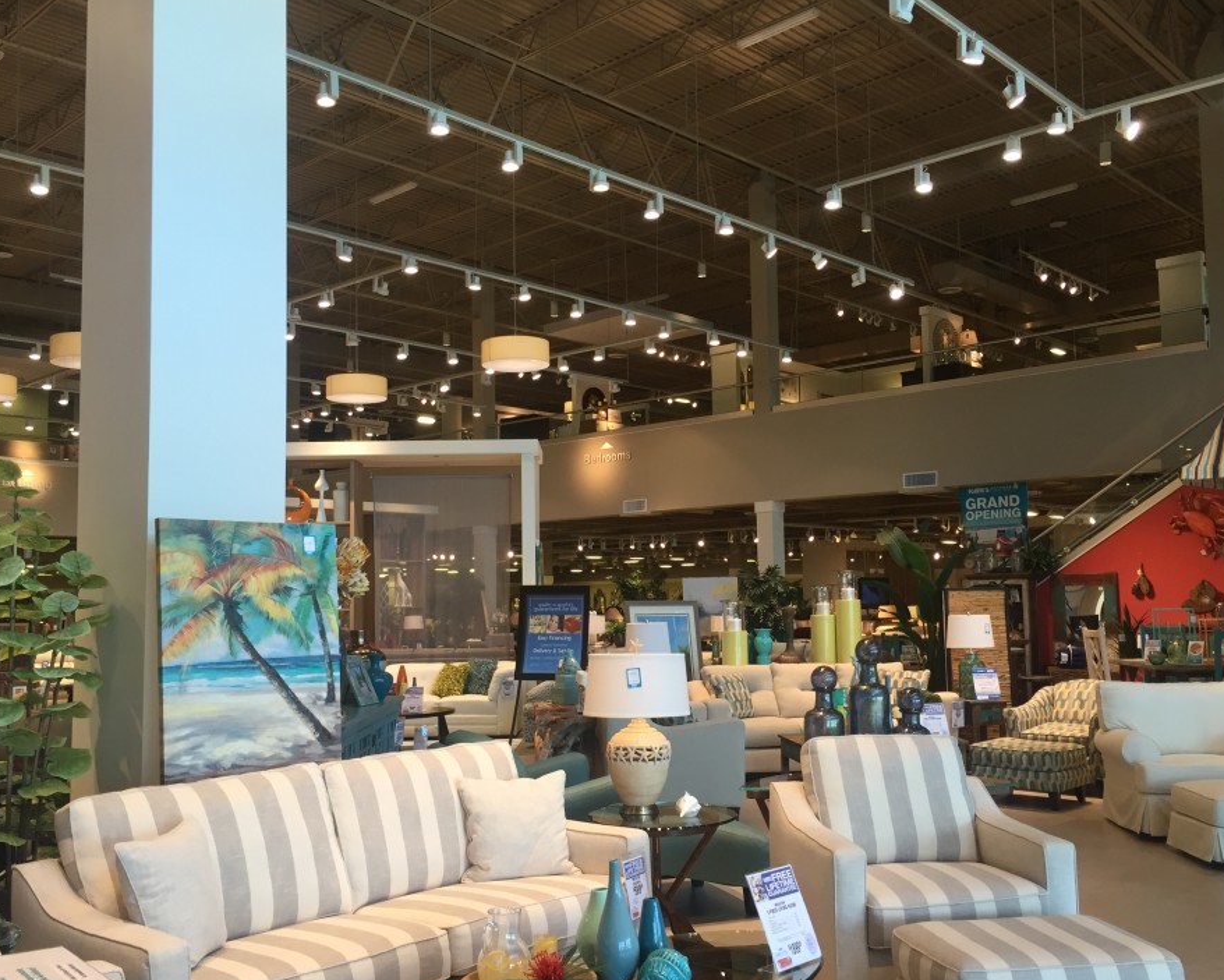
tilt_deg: +4.7
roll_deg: +0.6
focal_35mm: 33
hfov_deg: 54.2
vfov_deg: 44.6
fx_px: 1196
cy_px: 502
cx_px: 640
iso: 32
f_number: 2.2
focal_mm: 4.15
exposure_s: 1/40
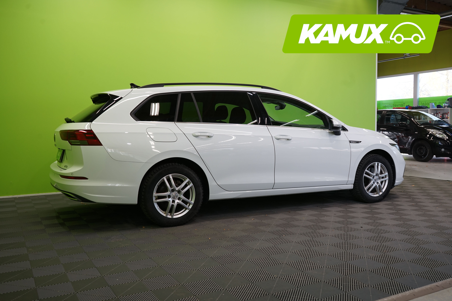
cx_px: 226
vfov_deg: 41.1
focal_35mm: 32
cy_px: 150
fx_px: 402
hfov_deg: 58.7
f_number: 6.3
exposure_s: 1/40
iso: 500
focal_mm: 32
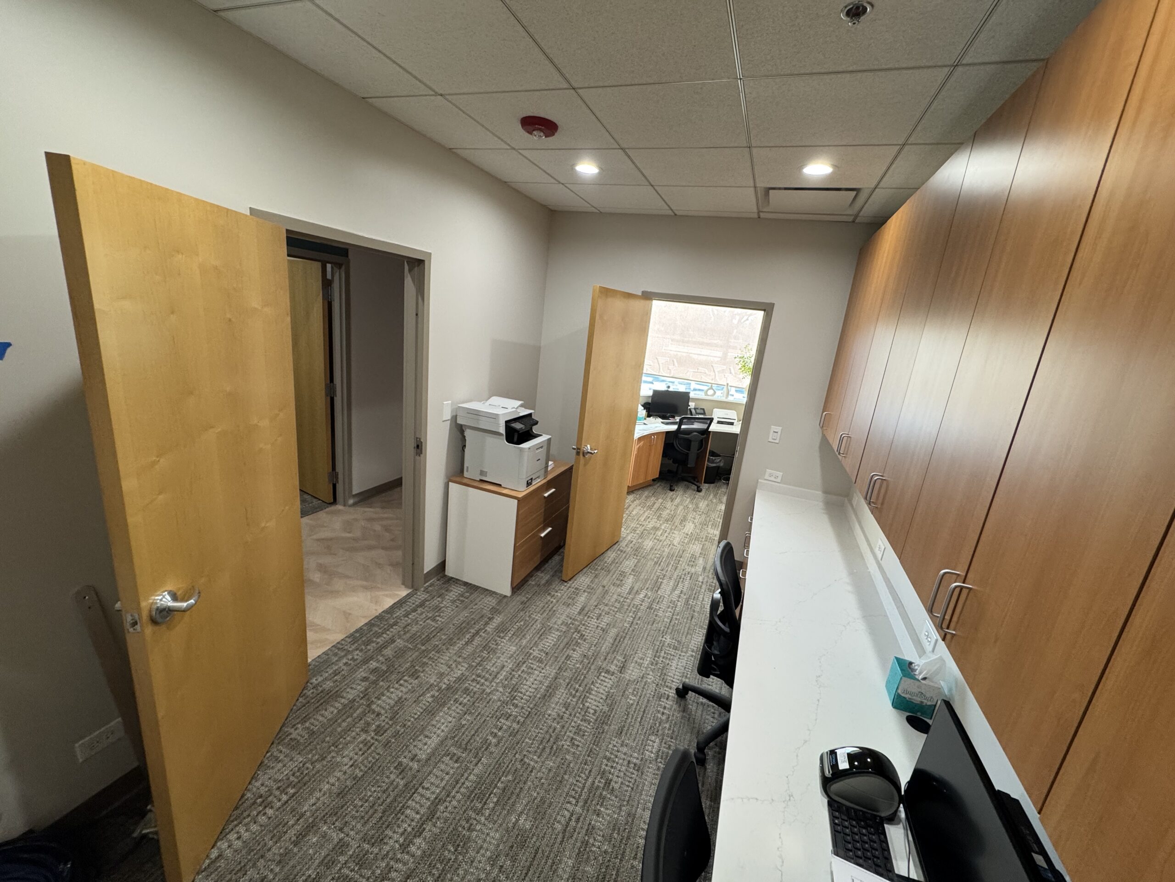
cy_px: 441
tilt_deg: -14.9
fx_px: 475
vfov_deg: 85.7
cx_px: 588
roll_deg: -6.2
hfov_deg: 102.1
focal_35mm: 14
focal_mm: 2.22
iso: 250
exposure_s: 1/120
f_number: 2.2
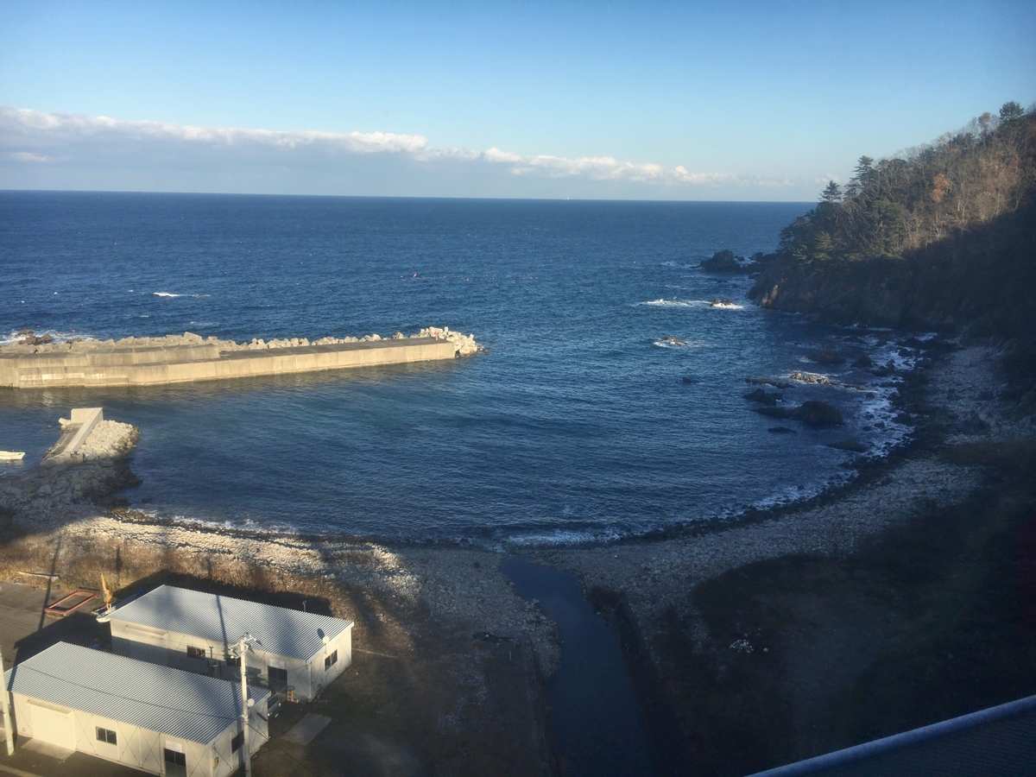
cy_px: 388
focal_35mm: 29
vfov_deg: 48.2
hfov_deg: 61.7
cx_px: 518
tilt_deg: -14.2
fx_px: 868
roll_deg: +0.0
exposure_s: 1/962
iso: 25
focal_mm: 4.15
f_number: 2.2
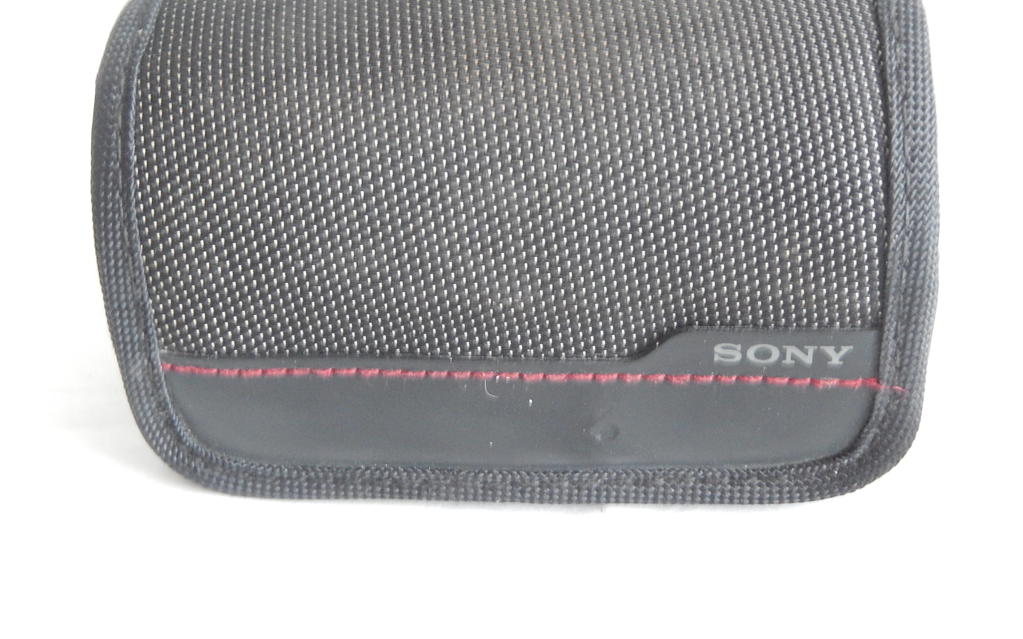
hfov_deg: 33.0
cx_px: 508
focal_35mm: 62
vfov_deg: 20.9
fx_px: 1729
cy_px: 270
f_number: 4.6
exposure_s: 1/6
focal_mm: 10.4
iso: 800
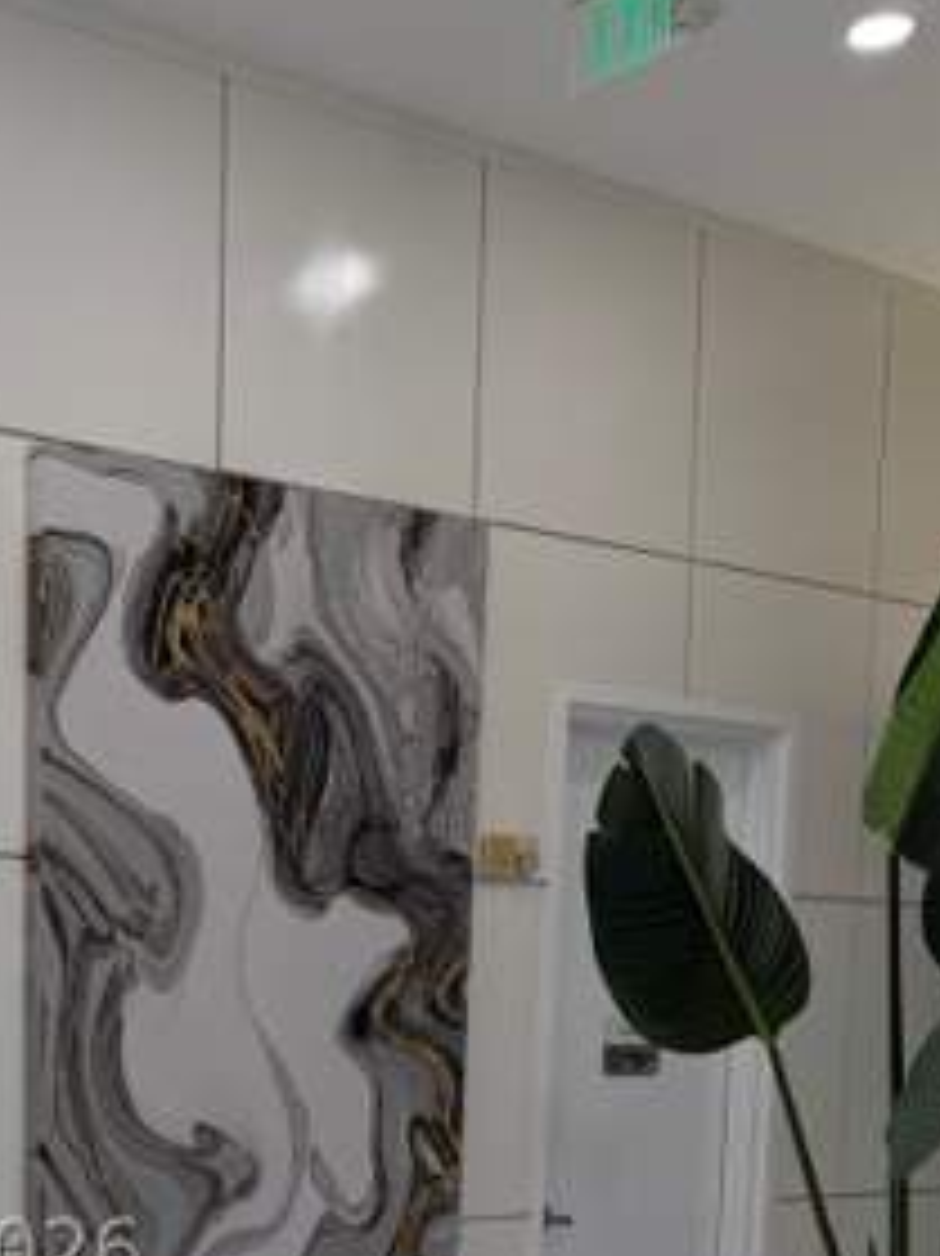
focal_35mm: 55
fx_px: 1993
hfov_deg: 25.4
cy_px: 1251
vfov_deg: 32.2
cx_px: 36
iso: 64
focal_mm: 6.76
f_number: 1.78
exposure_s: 1/208
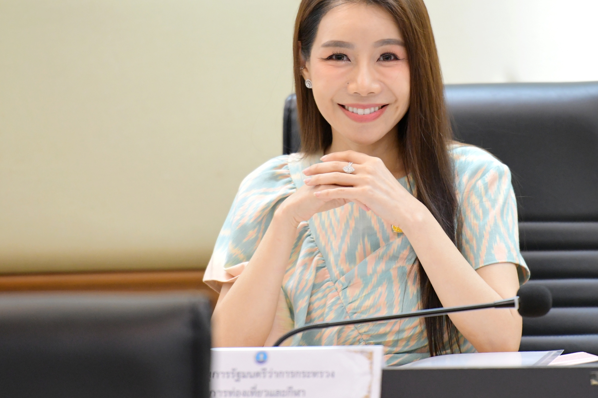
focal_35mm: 248
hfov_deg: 8.3
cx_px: 322
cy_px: 172
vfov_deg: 5.5
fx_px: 4119
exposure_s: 1/160
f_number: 2.8
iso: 1600
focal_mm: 200
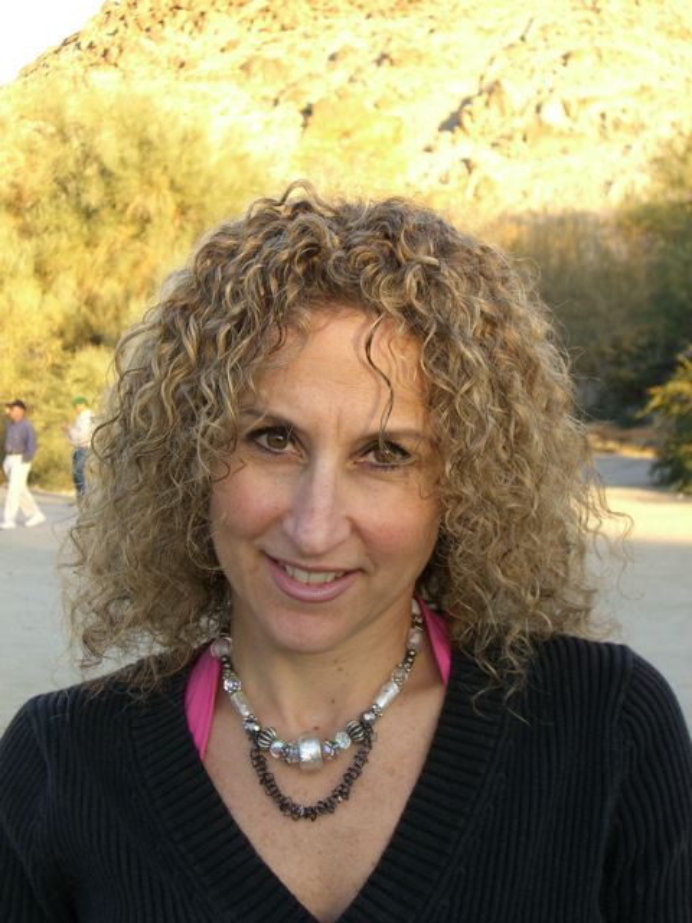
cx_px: 346
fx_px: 2106
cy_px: 462
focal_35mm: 79
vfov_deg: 24.7
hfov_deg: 18.7
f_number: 4.1
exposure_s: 1/200
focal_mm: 12.8
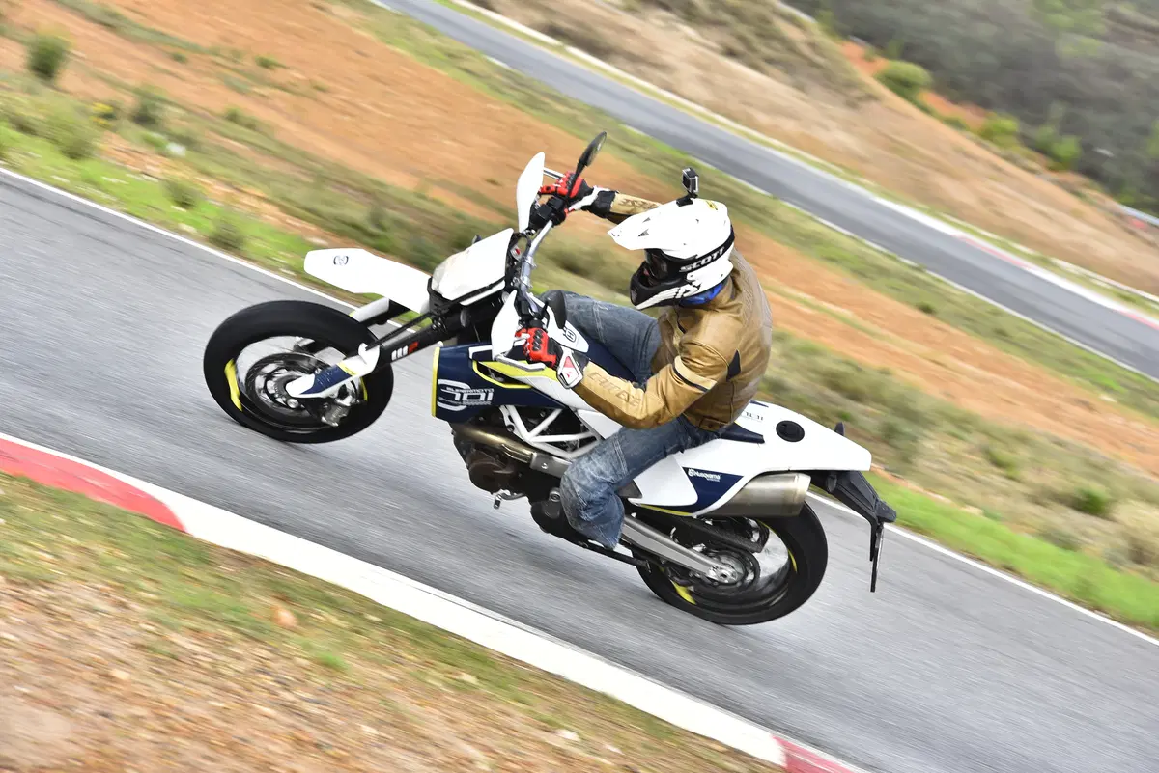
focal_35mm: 175
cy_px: 386
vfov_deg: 7.9
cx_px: 580
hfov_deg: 11.7
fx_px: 5636
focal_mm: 175
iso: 250
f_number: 11
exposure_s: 1/200
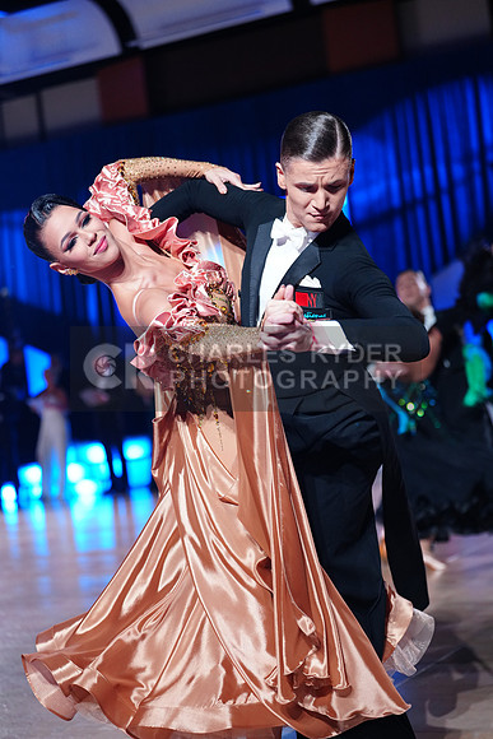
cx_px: 246
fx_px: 1437
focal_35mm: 70
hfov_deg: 19.5
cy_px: 370
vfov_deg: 28.8
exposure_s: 1/400
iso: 2000
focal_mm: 70
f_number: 2.8
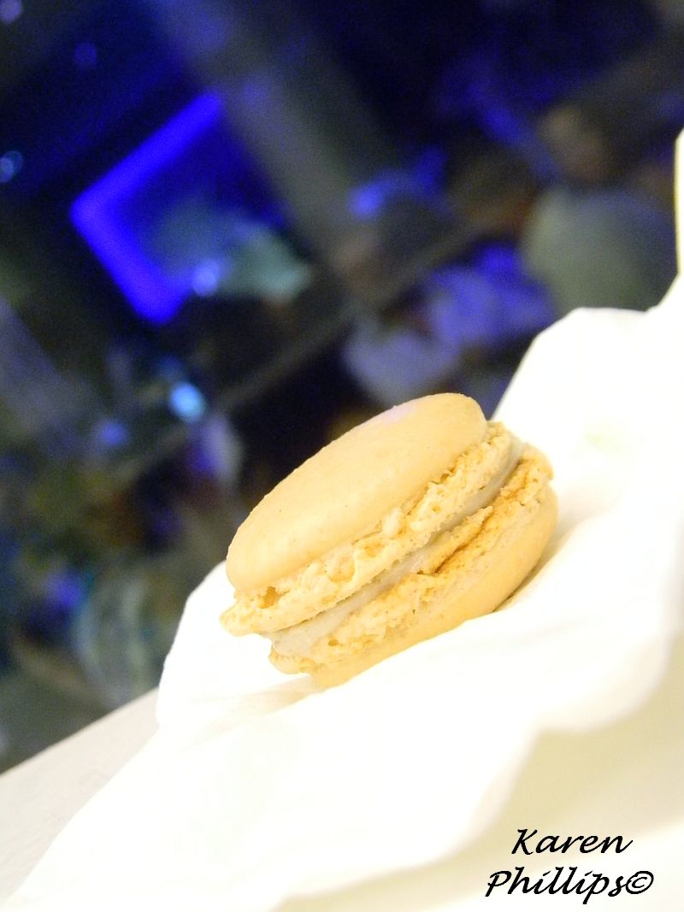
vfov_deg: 34.4
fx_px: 1476
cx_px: 342
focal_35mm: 56
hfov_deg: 26.1
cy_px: 456
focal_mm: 10.1
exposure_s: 1/3.4
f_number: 4.1
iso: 200
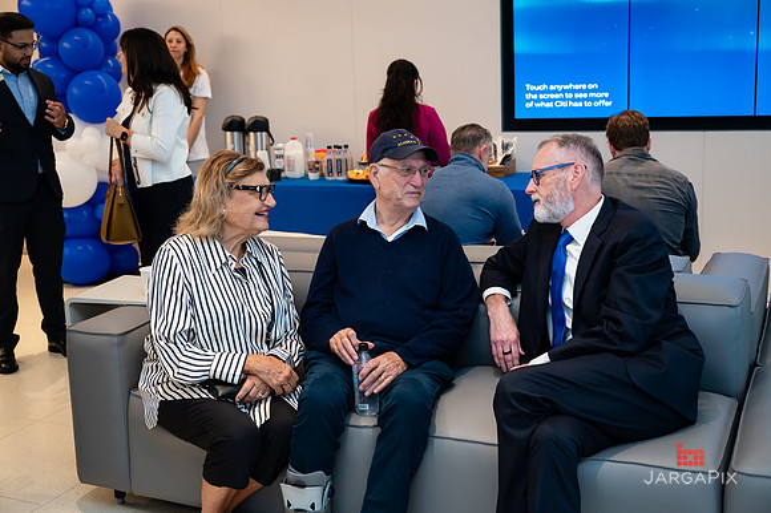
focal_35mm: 43
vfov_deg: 31.0
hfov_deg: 45.2
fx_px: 926
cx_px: 386
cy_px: 256
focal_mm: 43
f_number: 3.5
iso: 500
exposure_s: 1/200
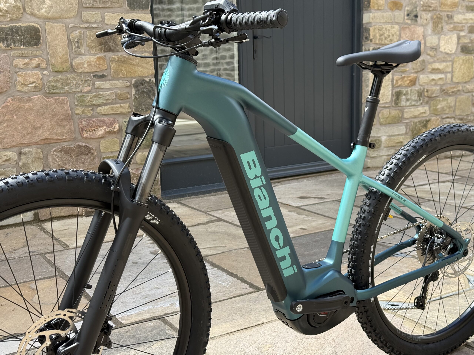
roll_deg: +1.5
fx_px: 657
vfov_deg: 30.3
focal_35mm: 48
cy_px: 178
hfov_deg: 39.7
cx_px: 237
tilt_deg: -11.3
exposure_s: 1/1116
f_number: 1.78
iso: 100
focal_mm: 6.76
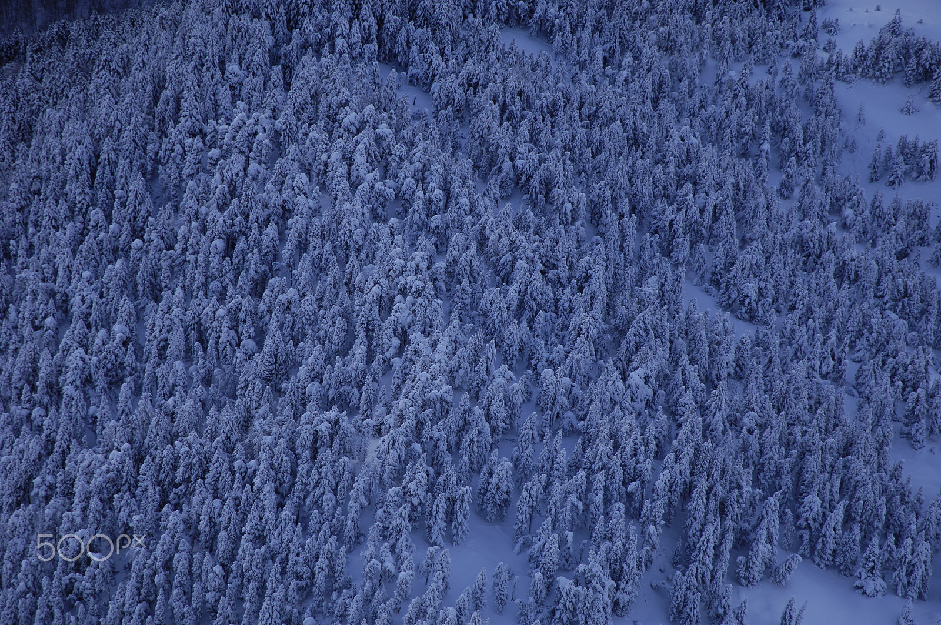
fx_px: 2741
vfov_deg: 13.0
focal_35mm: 105
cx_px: 470
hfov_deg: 19.5
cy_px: 312
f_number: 7.1
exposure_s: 1/320
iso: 200
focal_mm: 70
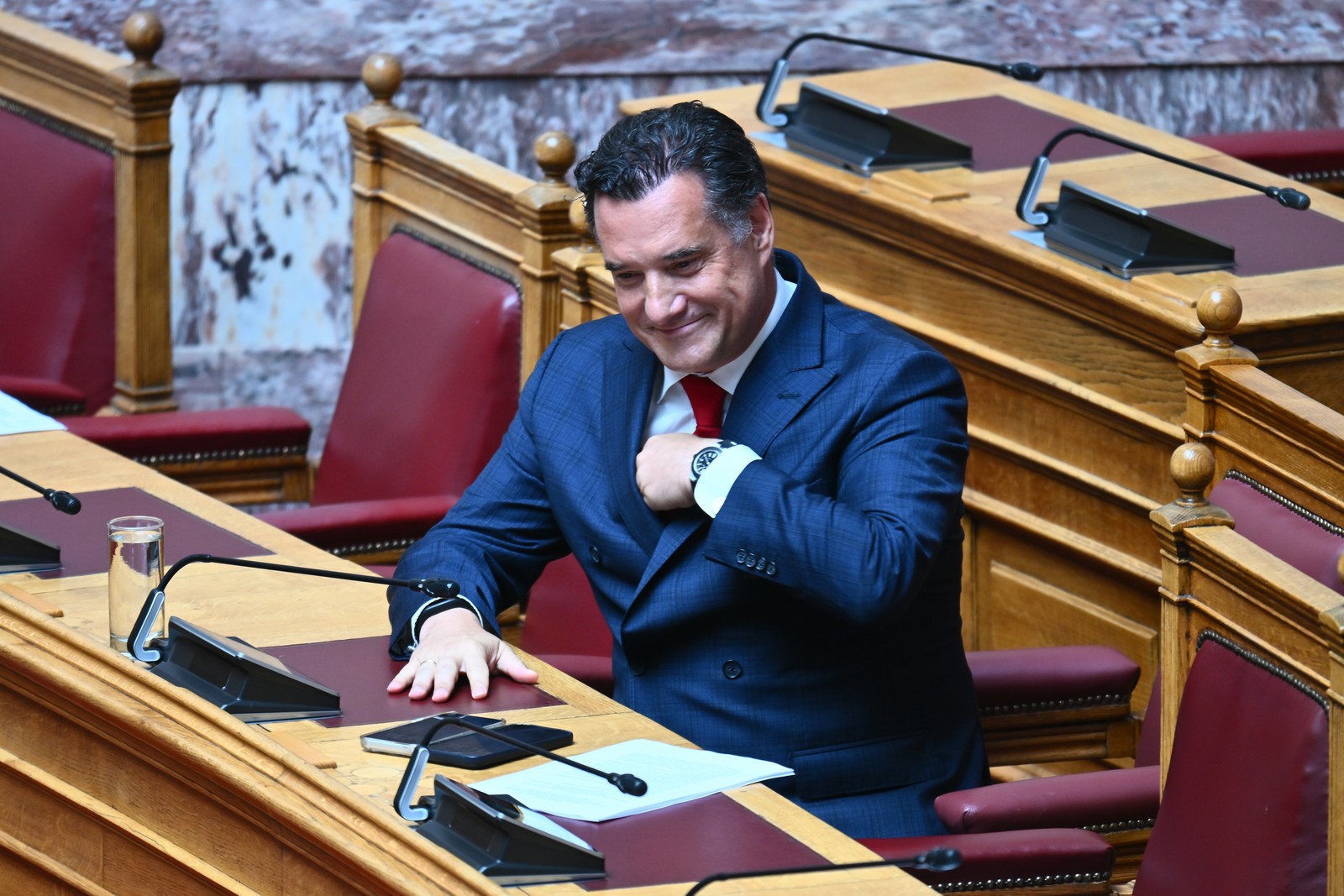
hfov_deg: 3.4
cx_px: 672
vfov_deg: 2.3
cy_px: 448
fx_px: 22400
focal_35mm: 600
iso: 1250
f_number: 6.3
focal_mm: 600
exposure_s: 1/200
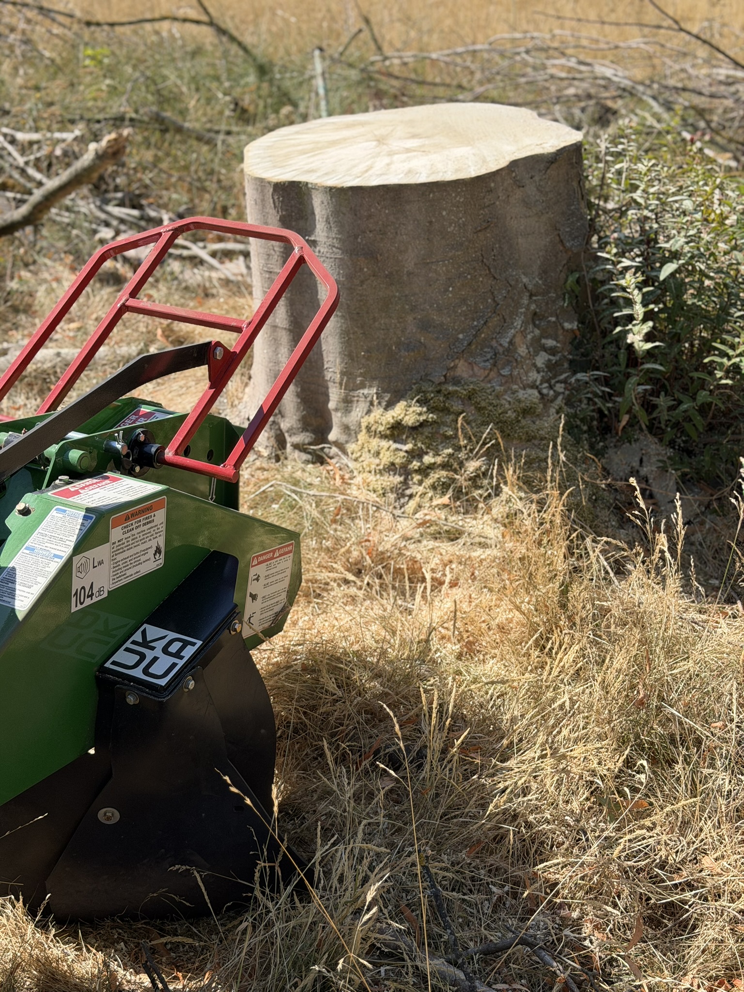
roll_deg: +0.8
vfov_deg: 39.7
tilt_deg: -25.9
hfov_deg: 30.3
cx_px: 372
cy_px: 496
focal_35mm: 48
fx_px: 1376
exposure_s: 1/3226
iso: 80
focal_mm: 6.76
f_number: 1.78
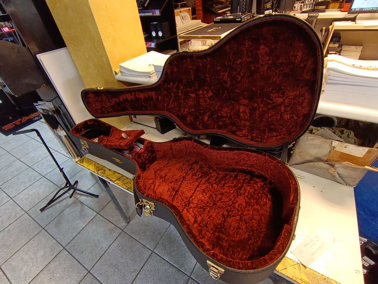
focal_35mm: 17
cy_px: 142
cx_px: 189
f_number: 2.2
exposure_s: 1/33.3
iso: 531
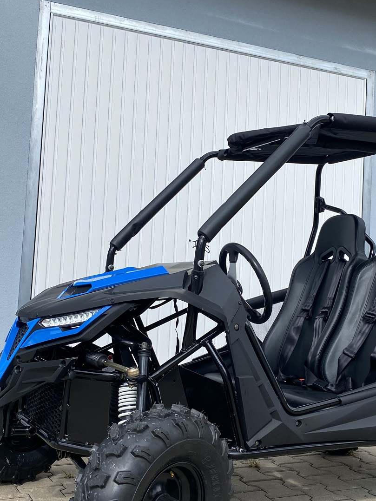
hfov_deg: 31.9
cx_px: 251
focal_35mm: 45
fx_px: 651
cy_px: 273
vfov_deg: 42.0
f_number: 1.8
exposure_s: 1/1678
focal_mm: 4.25
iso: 32
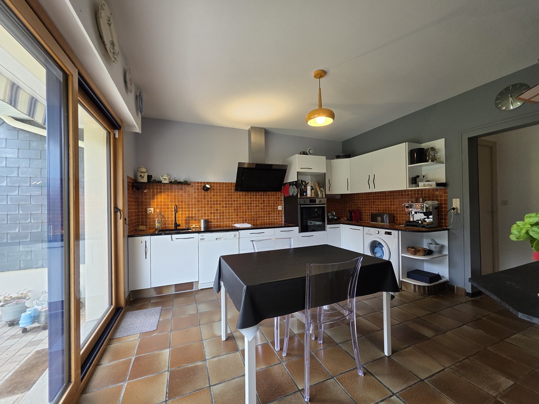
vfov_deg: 89.9
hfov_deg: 106.2
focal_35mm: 13
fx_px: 202
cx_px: 270
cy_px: 202
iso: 50
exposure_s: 1/100
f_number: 1.9
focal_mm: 2.2
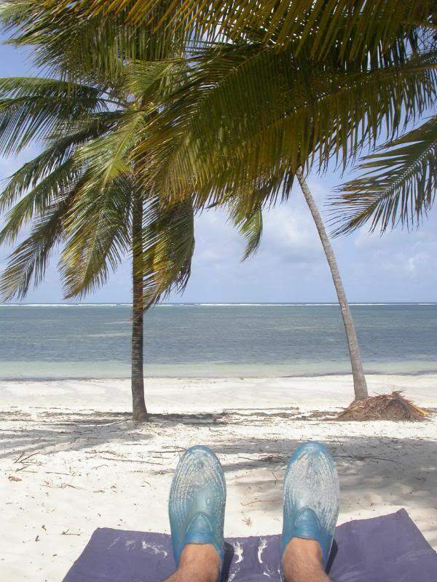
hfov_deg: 37.7
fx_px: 640
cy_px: 291
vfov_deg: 49.0
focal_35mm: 38
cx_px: 218
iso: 100
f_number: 7.5
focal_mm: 7.85
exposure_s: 1/357
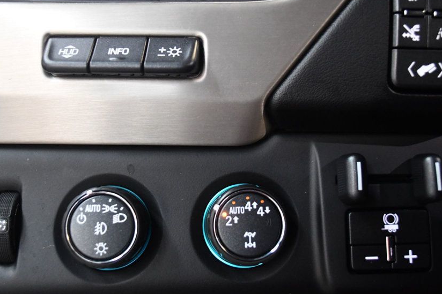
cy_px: 132
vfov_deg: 32.6
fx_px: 503
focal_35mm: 41
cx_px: 213
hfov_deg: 47.4
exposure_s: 1/80
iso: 3200
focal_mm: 22
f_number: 4
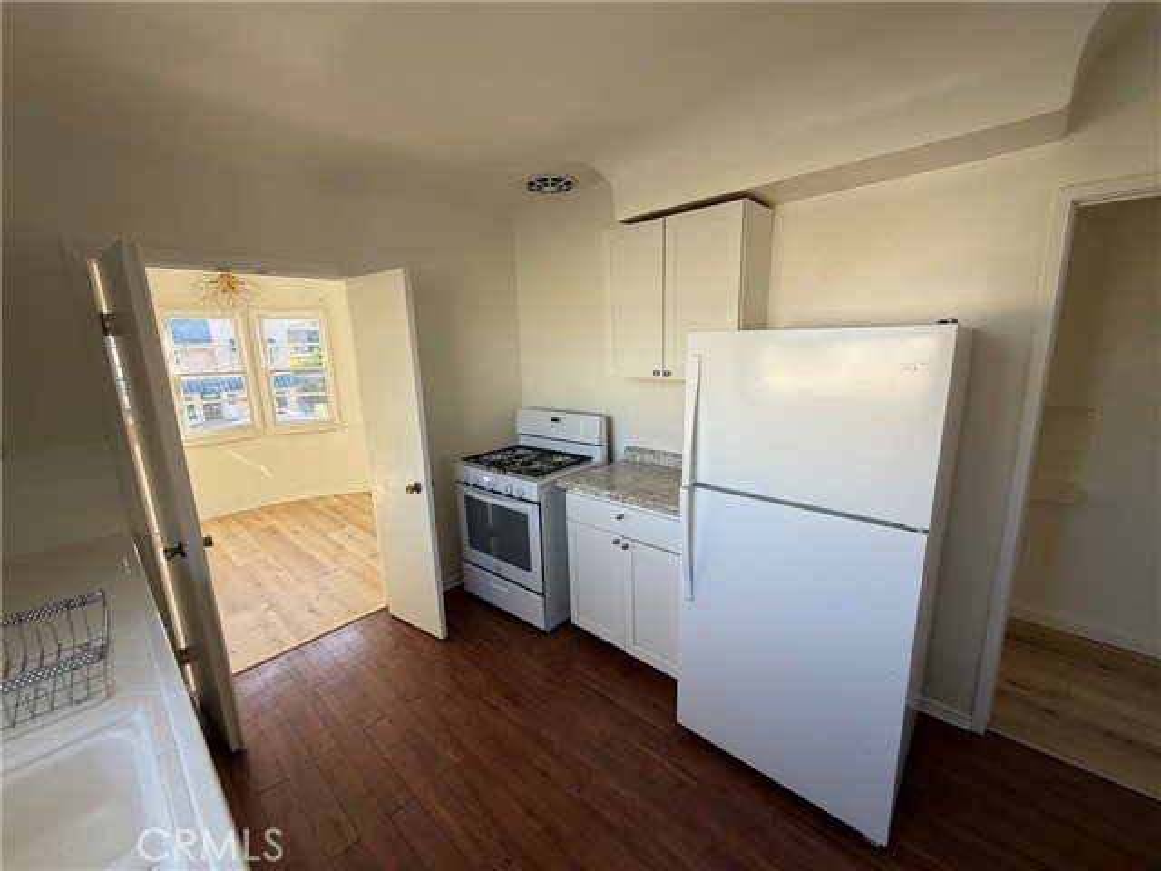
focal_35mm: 14
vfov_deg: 85.7
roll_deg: +2.1
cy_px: 436
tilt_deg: -9.6
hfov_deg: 102.1
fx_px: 470
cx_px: 580
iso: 40
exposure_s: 1/104
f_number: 2.2
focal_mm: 2.22
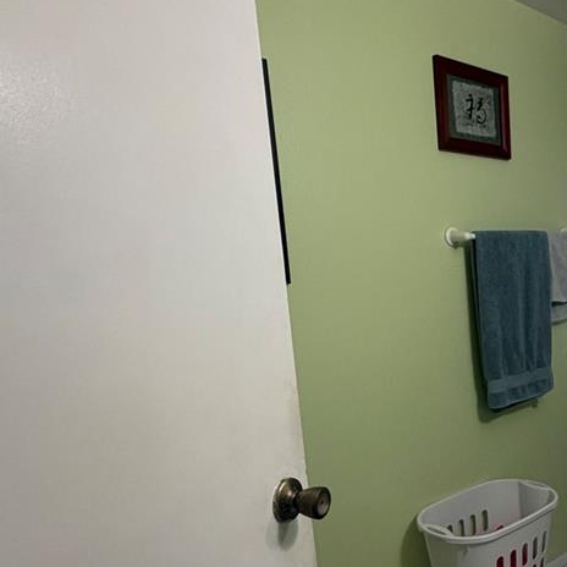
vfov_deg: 49.8
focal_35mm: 32
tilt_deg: -11.9
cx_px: 530
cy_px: 396
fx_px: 593
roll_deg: +0.9
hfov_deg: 45.3
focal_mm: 2.22
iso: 250
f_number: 2.2
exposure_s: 1/60
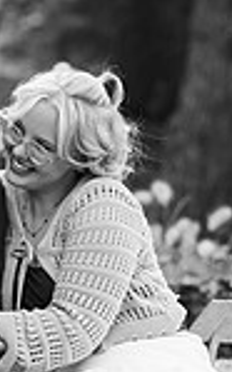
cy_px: 379
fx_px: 5286
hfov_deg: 2.5
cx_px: -97
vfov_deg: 4.0
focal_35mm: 522
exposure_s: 1/100
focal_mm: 170
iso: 1000
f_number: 5.6
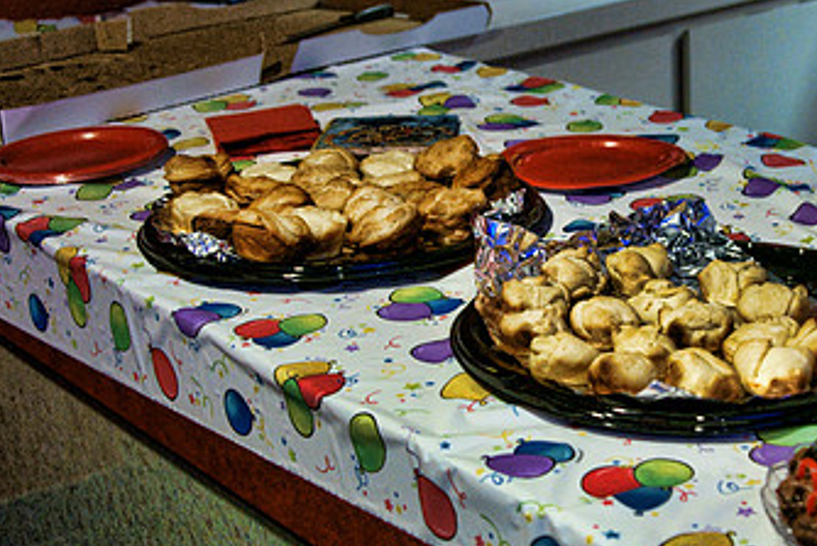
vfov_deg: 18.7
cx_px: 582
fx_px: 1657
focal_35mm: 73
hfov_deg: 27.4
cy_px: 293
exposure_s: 1/60
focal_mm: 28
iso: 400
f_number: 2.8
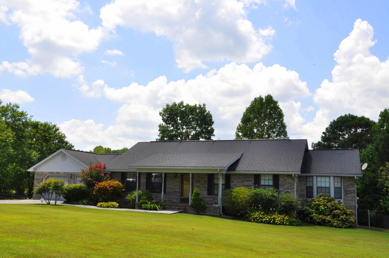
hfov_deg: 53.2
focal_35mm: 36
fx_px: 388
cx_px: 194
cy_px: 129
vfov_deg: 36.8
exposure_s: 1/200
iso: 200
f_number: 14
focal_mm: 24
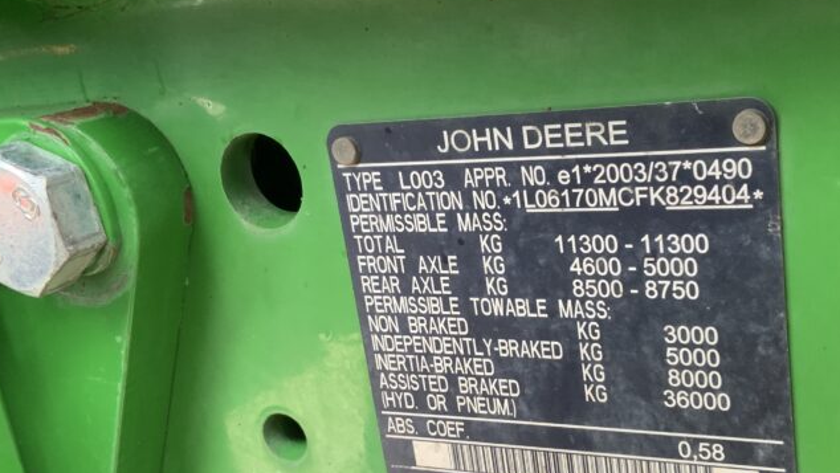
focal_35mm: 51
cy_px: 319
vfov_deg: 23.4
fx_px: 1136
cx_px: 488
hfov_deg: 40.5
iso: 64
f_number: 1.8
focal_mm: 3
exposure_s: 1/101
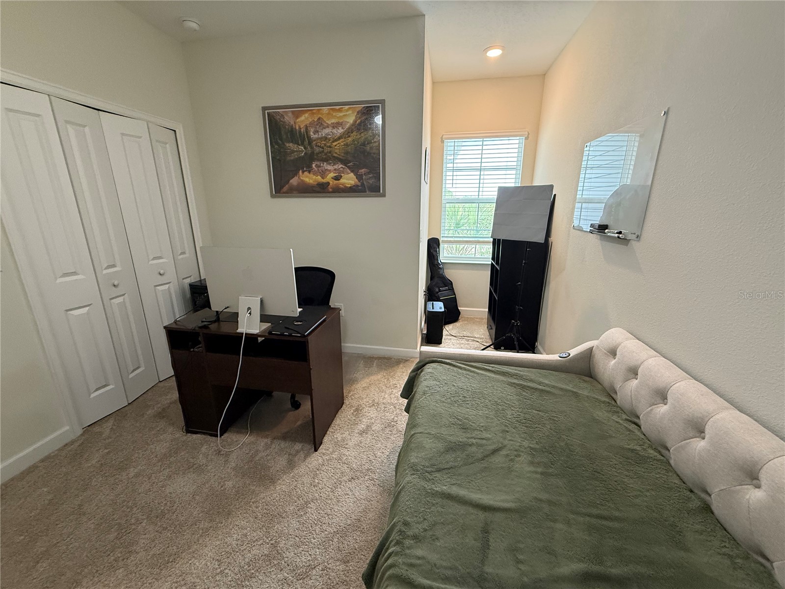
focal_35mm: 14
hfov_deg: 102.1
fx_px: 317
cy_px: 294
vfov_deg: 85.7
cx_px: 392
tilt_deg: -14.8
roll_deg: -0.1
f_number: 2.2
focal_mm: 2.22
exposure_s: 1/60
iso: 400
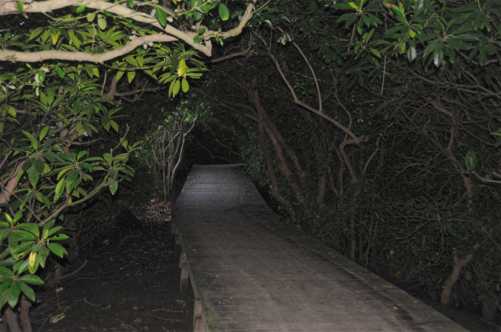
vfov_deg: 31.8
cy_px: 166
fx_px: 584
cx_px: 250
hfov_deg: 46.5
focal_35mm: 42
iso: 320
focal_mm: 28
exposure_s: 1/125
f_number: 4
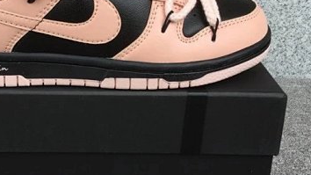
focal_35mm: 61
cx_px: 100
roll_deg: -0.3
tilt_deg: -21.9
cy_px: 75
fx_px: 503
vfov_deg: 19.7
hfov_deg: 34.0
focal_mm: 3.3
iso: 25
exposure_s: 1/214
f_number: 2.4
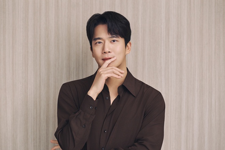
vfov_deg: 8.5
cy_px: 71
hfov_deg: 12.7
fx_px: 1012
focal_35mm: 162
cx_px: 104
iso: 2000
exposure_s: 1/320
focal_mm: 135
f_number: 4.5
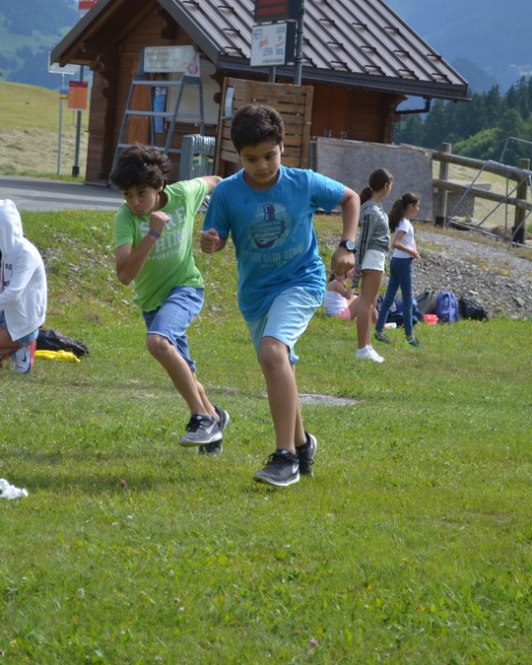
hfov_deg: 13.9
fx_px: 2185
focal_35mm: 111
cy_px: 335
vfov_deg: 17.3
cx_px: 271
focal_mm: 52
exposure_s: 1/320
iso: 100
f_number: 5.6
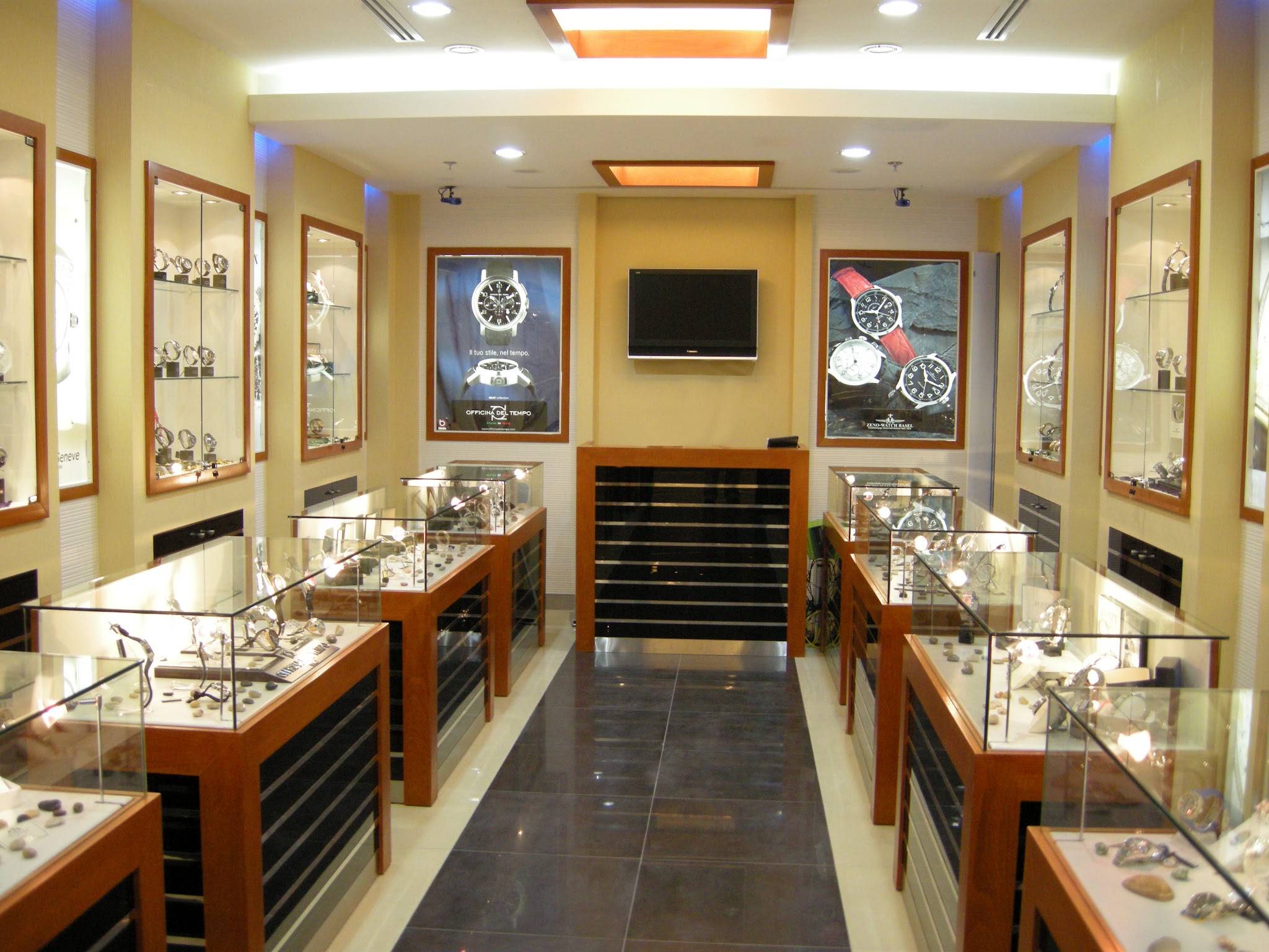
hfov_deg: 52.6
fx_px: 1283
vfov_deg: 40.7
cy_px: 476
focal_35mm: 35
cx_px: 634
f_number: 2.7
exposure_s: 1/61.1
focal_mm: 7.5
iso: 261
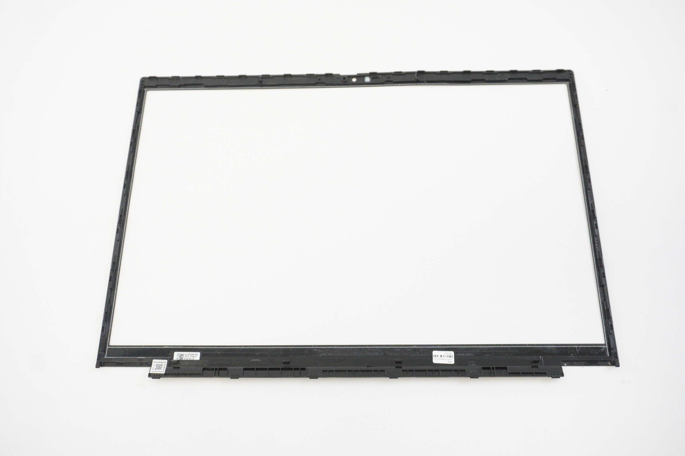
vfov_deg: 36.8
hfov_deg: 53.2
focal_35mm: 36
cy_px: 228
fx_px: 684
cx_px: 342
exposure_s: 1/200
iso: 5000
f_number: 5.6
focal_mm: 24
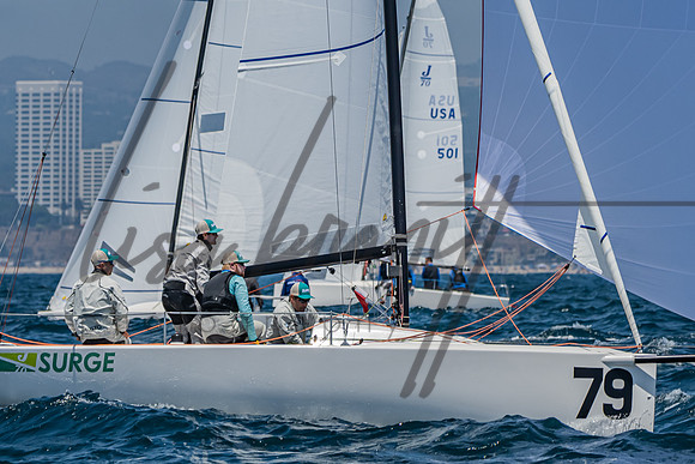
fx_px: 7744
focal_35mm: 401
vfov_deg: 3.4
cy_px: 170
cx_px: 382
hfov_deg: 5.1
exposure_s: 1/2500
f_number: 6.3
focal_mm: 210
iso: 400
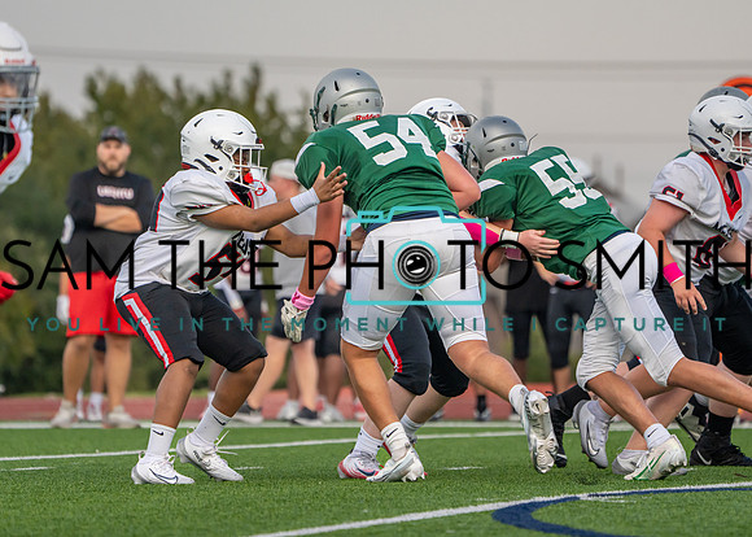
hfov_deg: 5.2
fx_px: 8254
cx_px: 386
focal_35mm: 387
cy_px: 236
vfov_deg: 3.7
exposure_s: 1/1600
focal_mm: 303
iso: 1000
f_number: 5.6
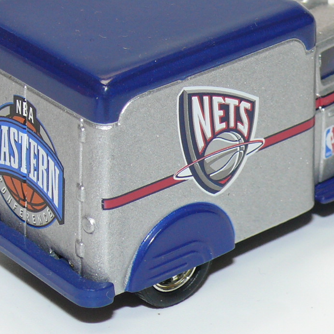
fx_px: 2085
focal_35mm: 191
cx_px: 232
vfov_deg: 9.1
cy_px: 72
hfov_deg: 9.2
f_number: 4
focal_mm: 12.7
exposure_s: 1/30
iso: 100
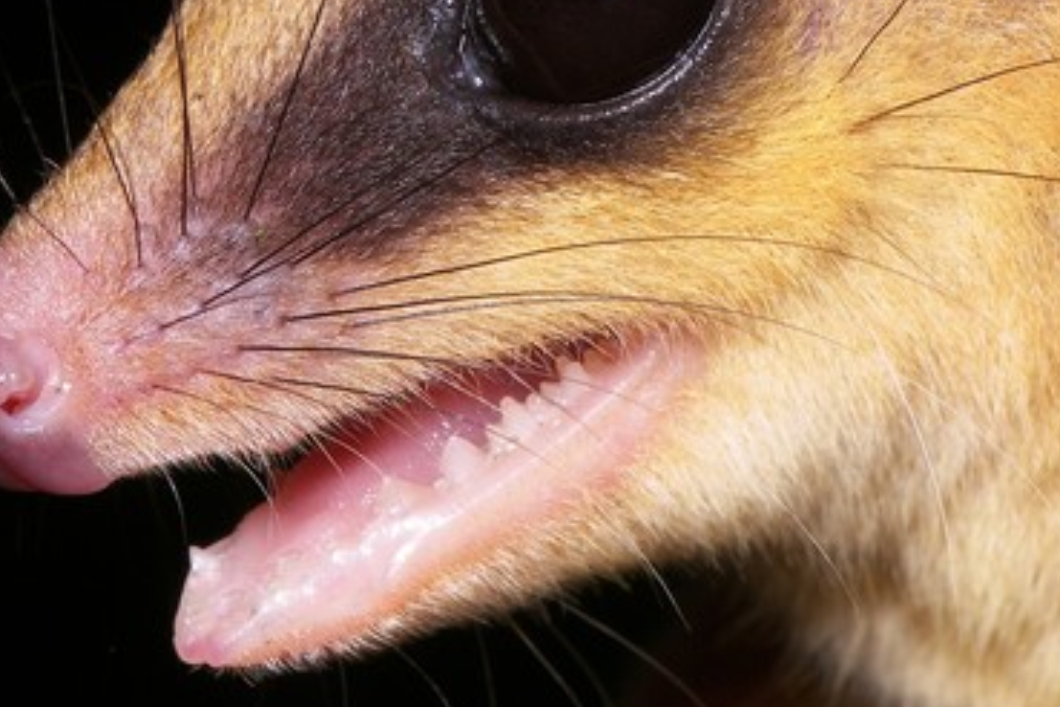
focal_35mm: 264
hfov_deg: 7.8
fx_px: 7773
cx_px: 421
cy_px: 9
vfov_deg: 5.2
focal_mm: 28.7
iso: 50
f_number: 8
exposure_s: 1/125
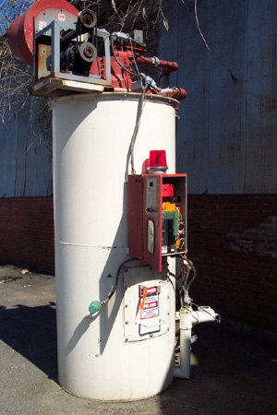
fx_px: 439
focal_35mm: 38
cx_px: 138
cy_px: 208
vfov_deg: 50.7
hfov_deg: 35.1
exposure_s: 1/1000
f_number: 4.8
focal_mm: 8
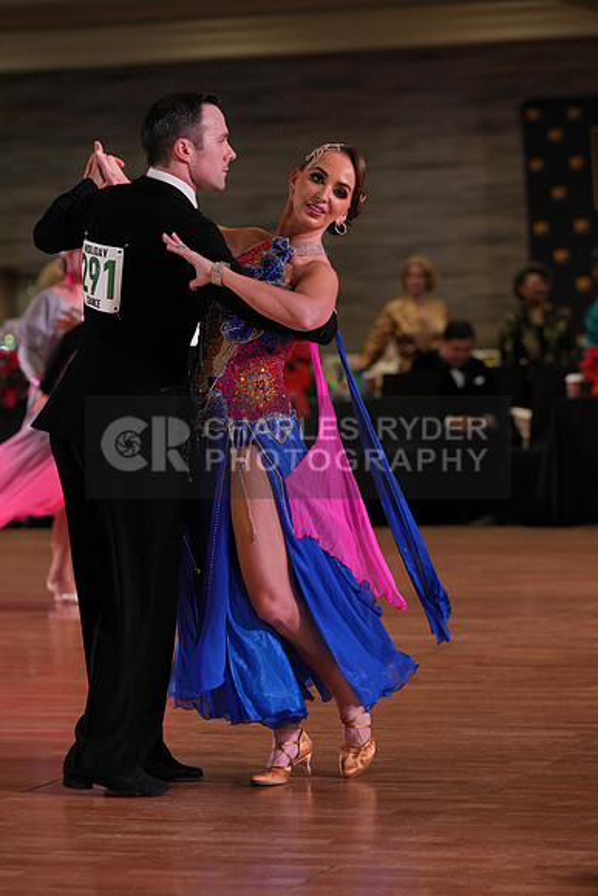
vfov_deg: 16.3
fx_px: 3137
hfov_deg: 10.9
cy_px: 448
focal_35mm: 126
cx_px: 299
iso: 1250
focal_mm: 126
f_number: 4
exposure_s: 1/500
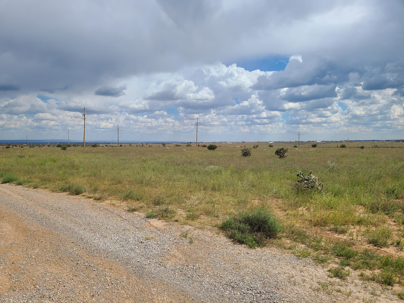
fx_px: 303
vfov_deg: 53.1
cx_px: 202
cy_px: 152
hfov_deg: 67.3
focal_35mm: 26
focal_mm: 5.4
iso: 40
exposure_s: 1/3758
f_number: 1.8
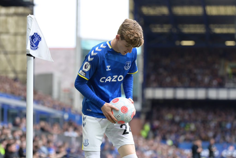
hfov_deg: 14.2
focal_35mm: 145
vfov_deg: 9.5
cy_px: 79
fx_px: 951
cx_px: 118
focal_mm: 145
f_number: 3.5
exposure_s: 1/1250
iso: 800
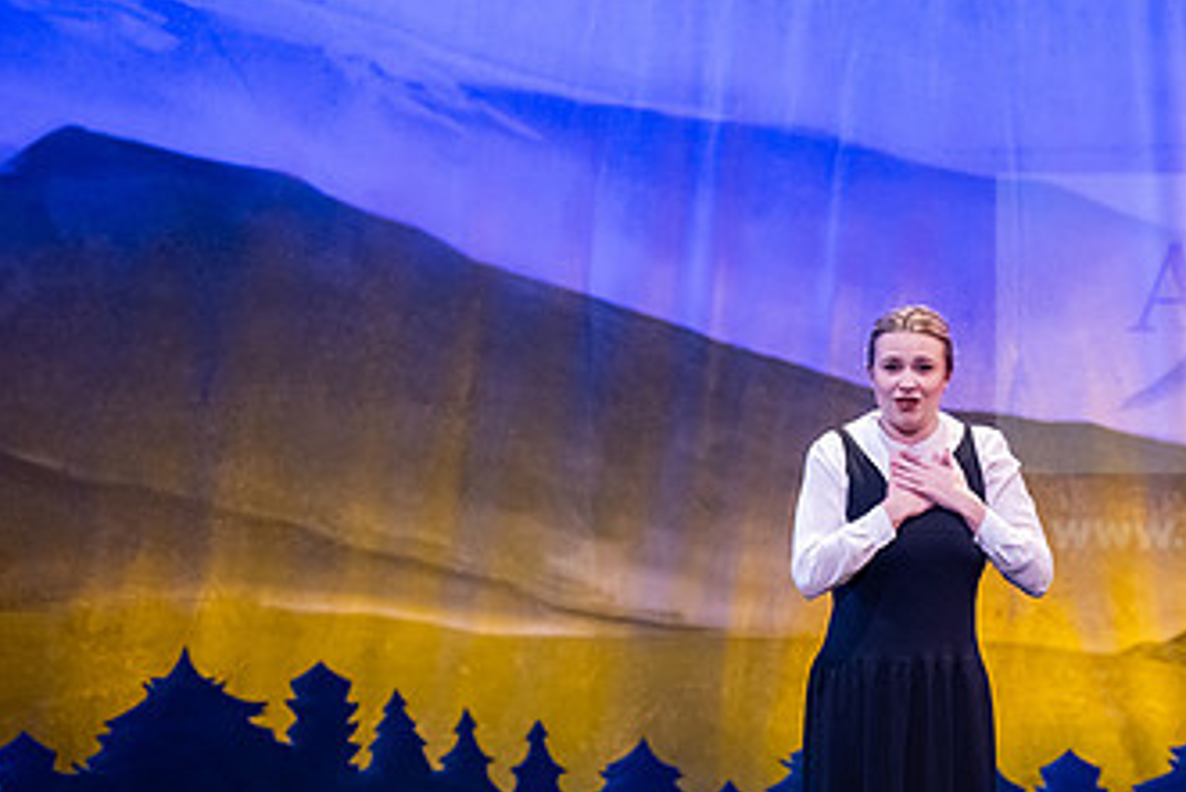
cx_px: 889
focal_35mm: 219
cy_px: 607
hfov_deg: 9.4
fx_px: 7218
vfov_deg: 6.3
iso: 3200
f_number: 3.2
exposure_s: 1/200
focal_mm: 125
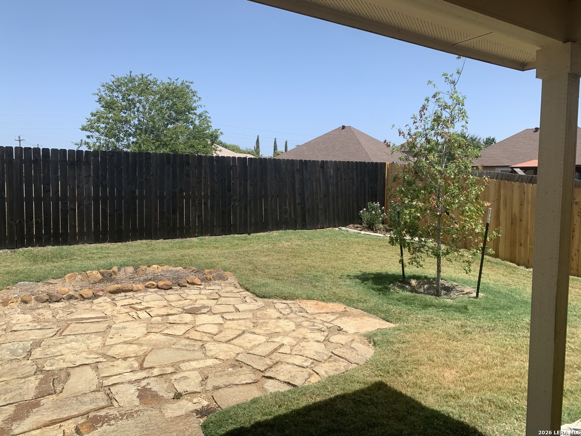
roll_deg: -0.7
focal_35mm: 26
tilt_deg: -0.2
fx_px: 436
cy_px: 218
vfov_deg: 53.1
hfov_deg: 67.3
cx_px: 290
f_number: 1.8
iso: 25
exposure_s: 1/2421
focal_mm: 4.25
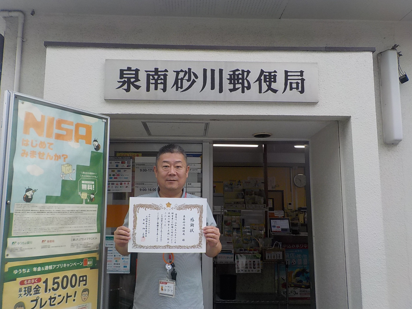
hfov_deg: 60.0
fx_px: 357
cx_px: 206
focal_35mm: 30
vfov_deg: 46.8
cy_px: 154
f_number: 3.3
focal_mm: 4.1
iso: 125
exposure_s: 1/320
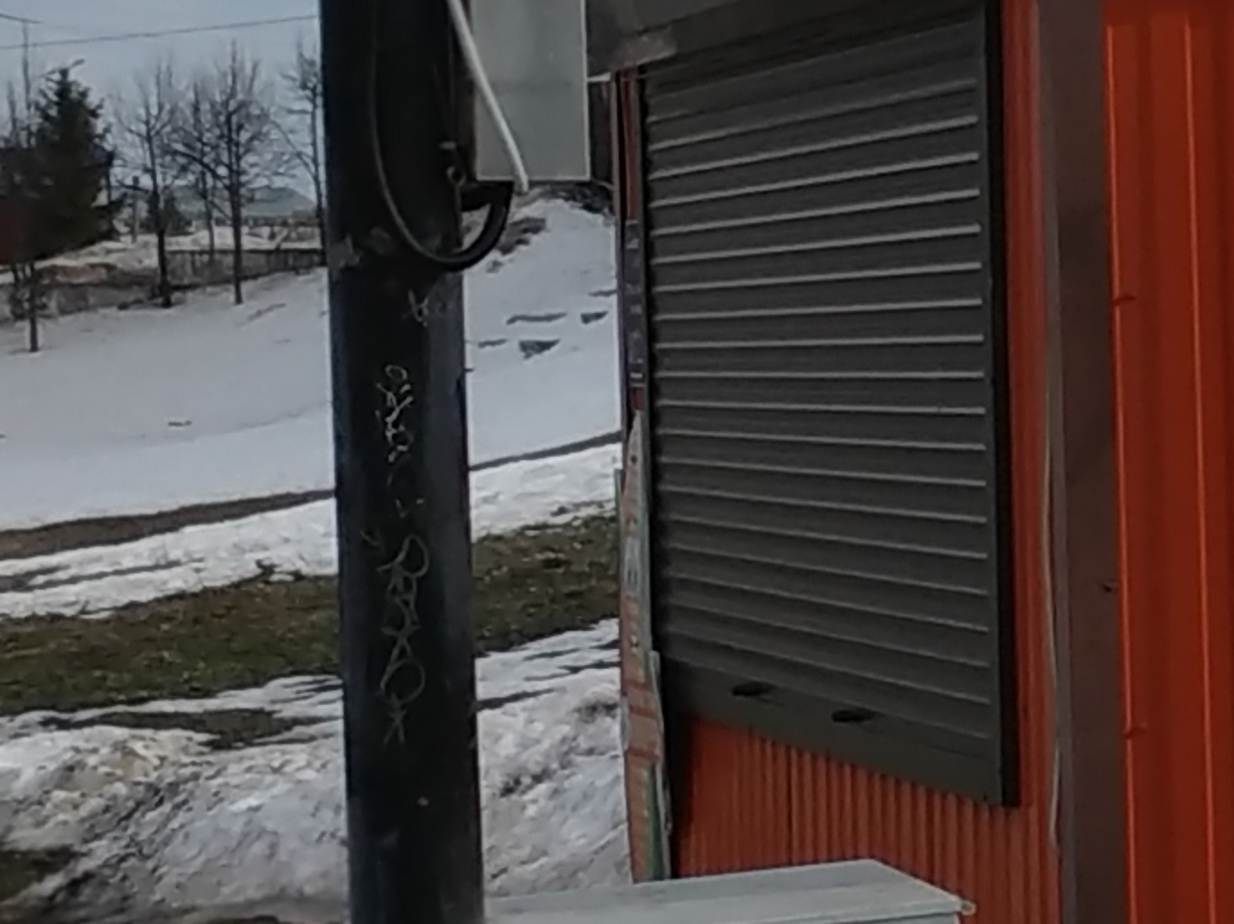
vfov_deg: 10.6
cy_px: 415
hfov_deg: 11.3
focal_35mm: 140
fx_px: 4989
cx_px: 3107
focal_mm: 3.94
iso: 100
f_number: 1.9
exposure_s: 1/1718
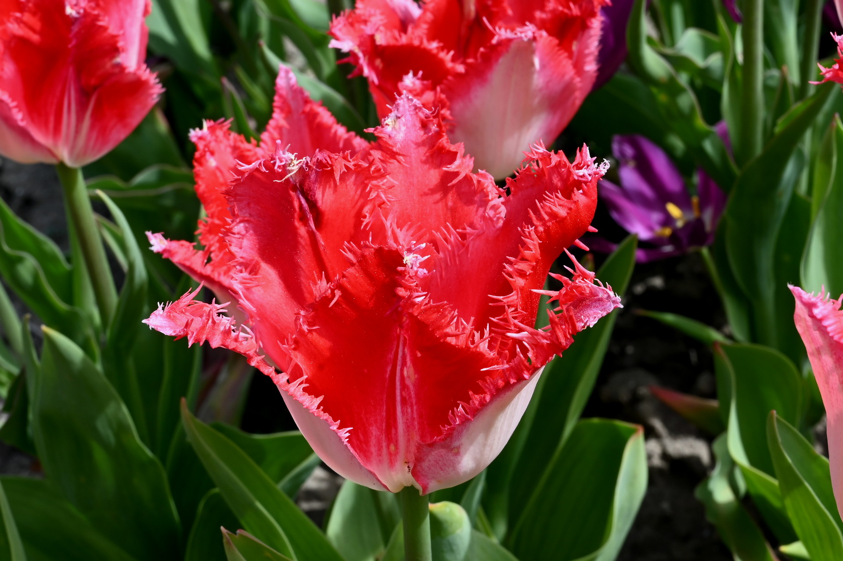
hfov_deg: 40.4
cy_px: 280
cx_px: 422
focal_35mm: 49
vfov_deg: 27.5
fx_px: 1147
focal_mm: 49
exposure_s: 1/60
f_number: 16
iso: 180
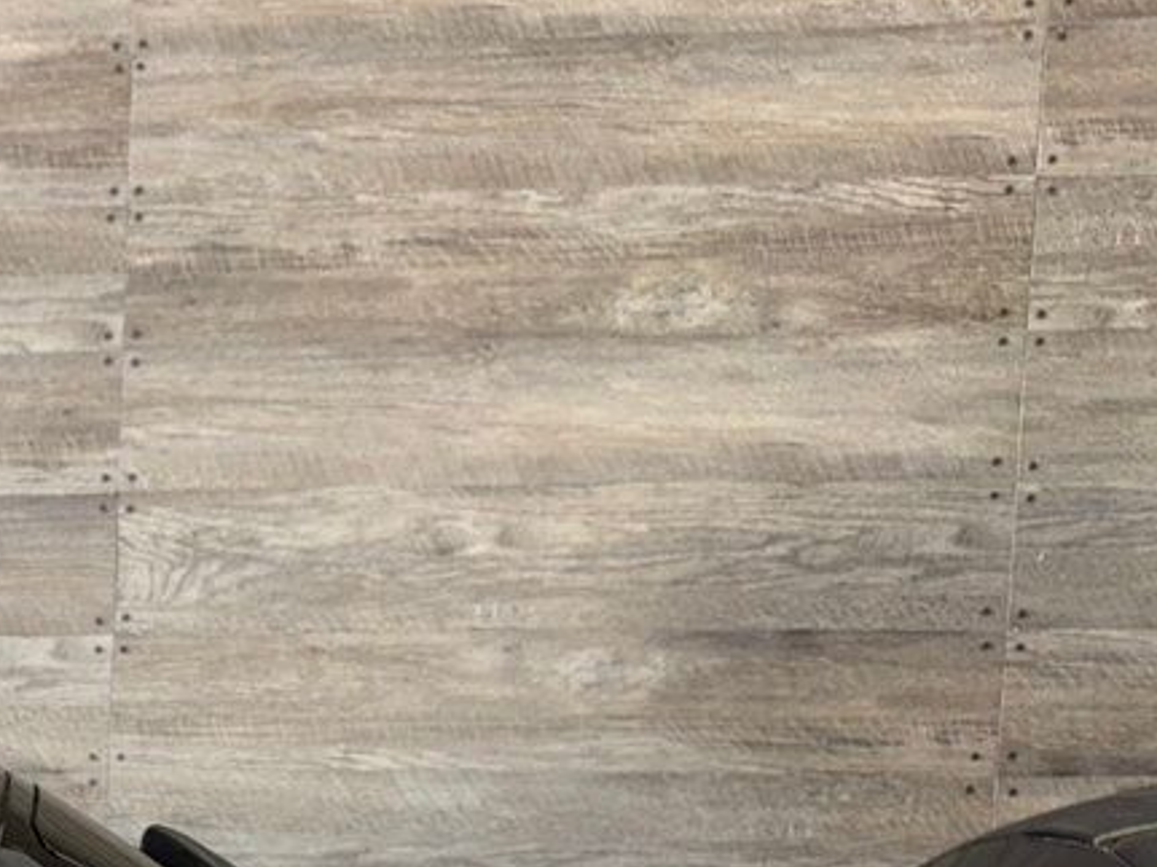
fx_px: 1905
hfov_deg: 29.3
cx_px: -215
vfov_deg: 24.0
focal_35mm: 57
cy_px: 961
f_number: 1.78
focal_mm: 6.76
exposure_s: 1/22
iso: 80
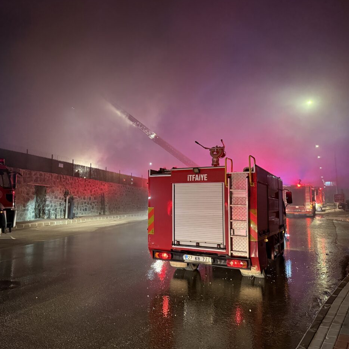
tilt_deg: +6.6
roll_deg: -0.5
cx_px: 129
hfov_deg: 54.9
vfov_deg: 55.6
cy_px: 175
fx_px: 331
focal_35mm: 29
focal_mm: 6.76
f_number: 1.78
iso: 1000
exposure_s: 1/36
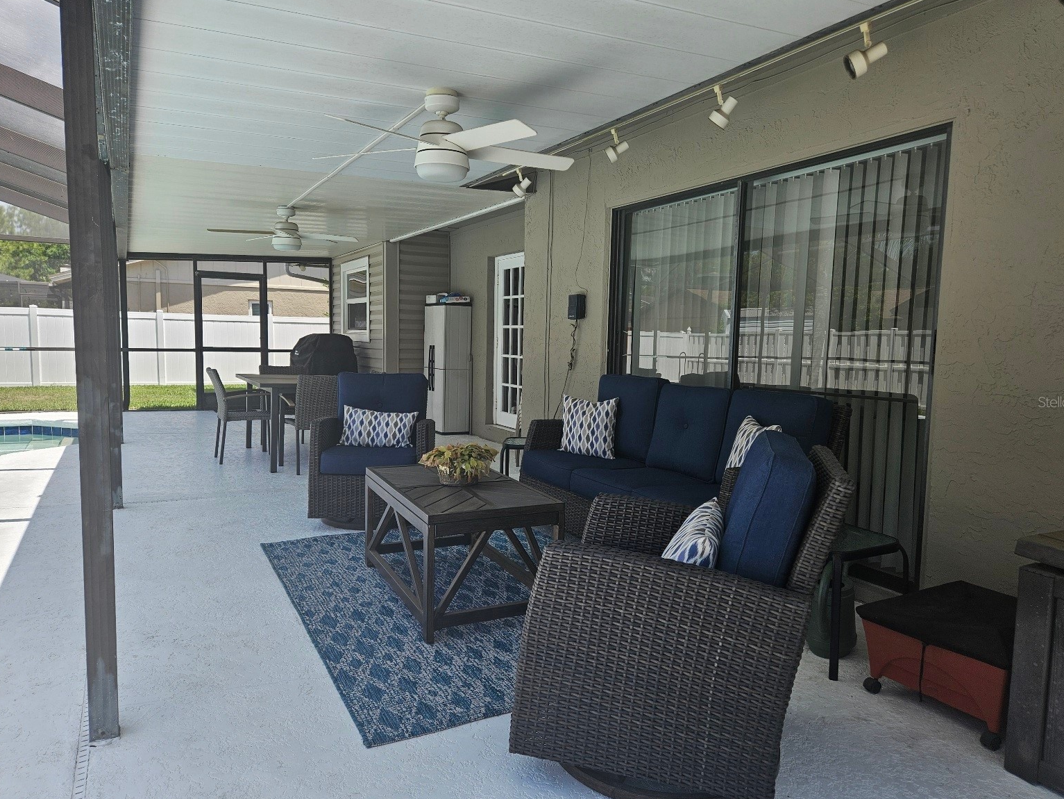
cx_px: 548
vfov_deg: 56.8
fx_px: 738
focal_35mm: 24
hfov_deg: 71.6
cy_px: 402
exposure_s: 1/526
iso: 25
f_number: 1.8
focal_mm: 5.4
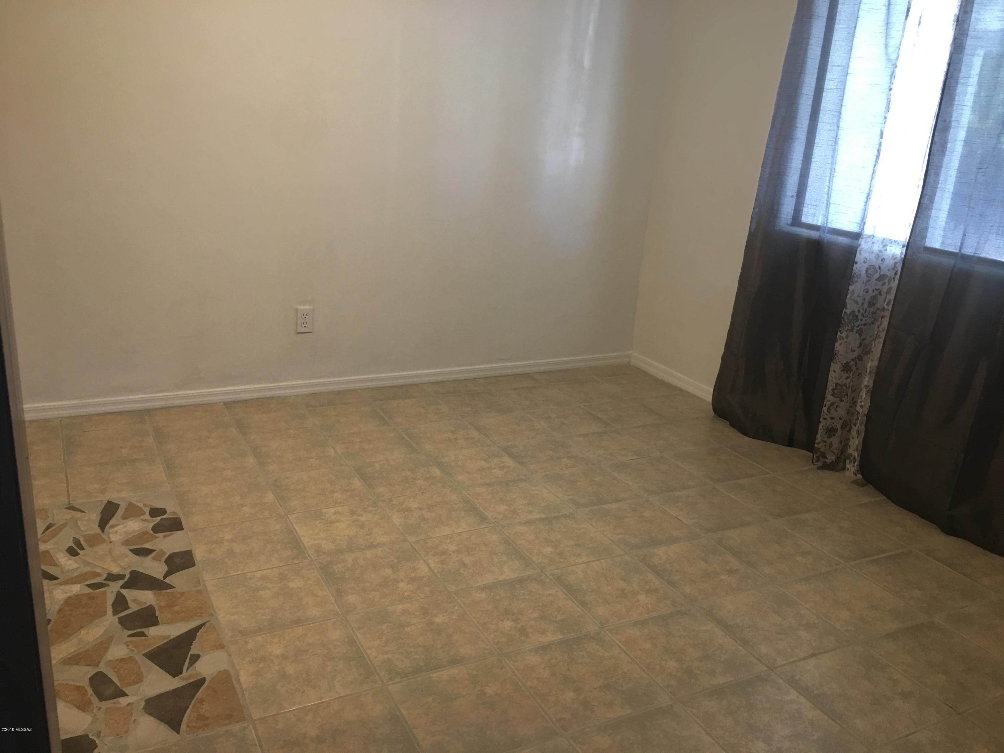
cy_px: 376
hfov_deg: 61.7
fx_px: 841
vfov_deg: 48.2
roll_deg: -3.7
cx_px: 502
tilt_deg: -15.9
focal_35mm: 29
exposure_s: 1/15
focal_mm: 4.15
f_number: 2.2
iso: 32
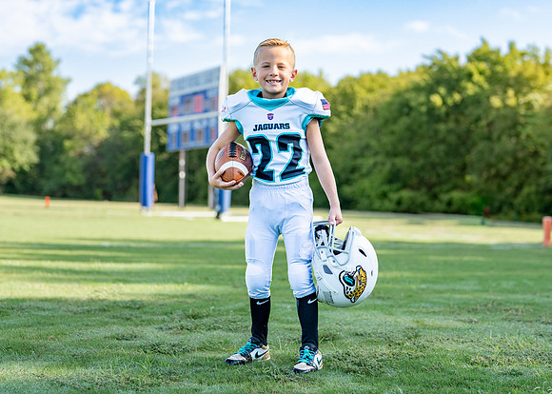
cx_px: 289
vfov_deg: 22.2
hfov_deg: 30.8
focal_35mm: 64
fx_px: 1003
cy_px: 178
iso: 100
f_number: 2
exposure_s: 1/1250
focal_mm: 50
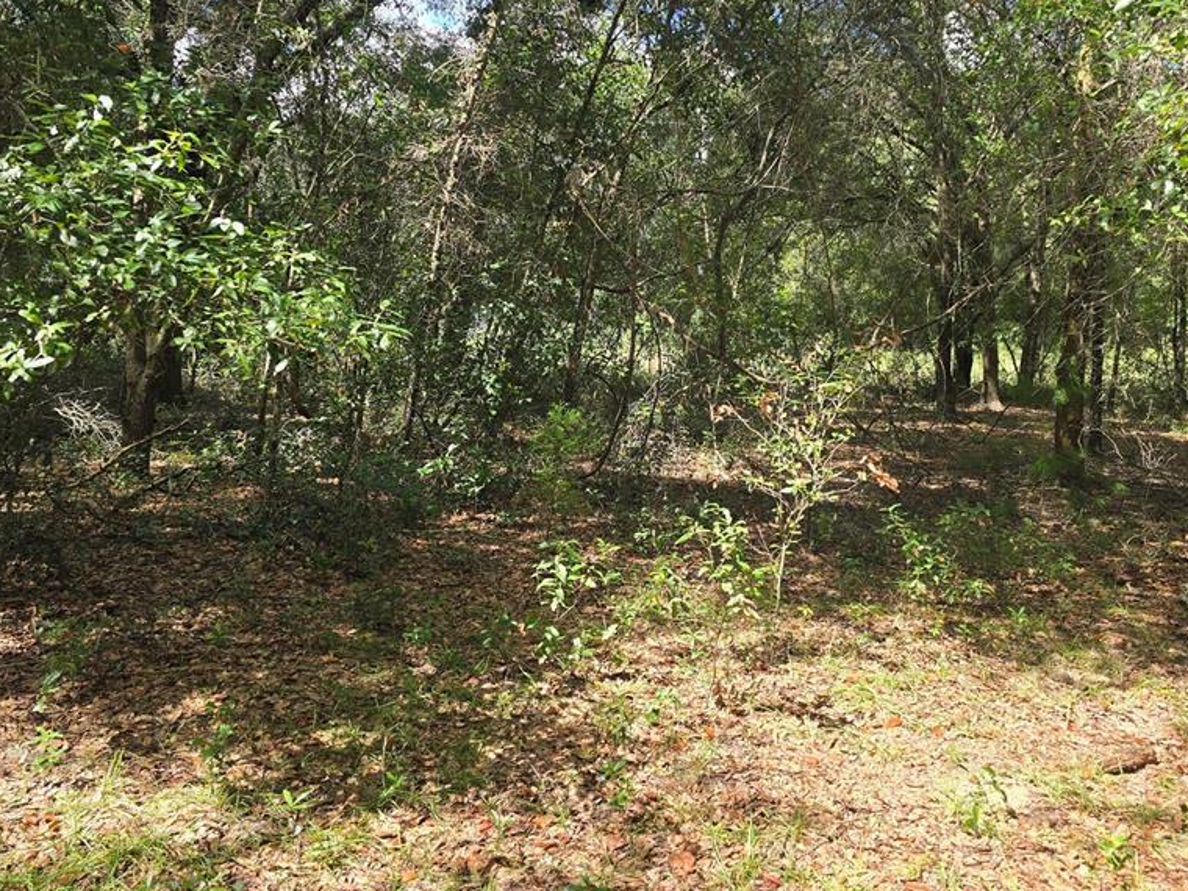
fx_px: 1064
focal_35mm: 31
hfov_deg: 58.3
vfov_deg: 44.9
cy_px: 313
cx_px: 619
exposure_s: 1/180
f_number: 1.7
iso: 12
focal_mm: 6.3
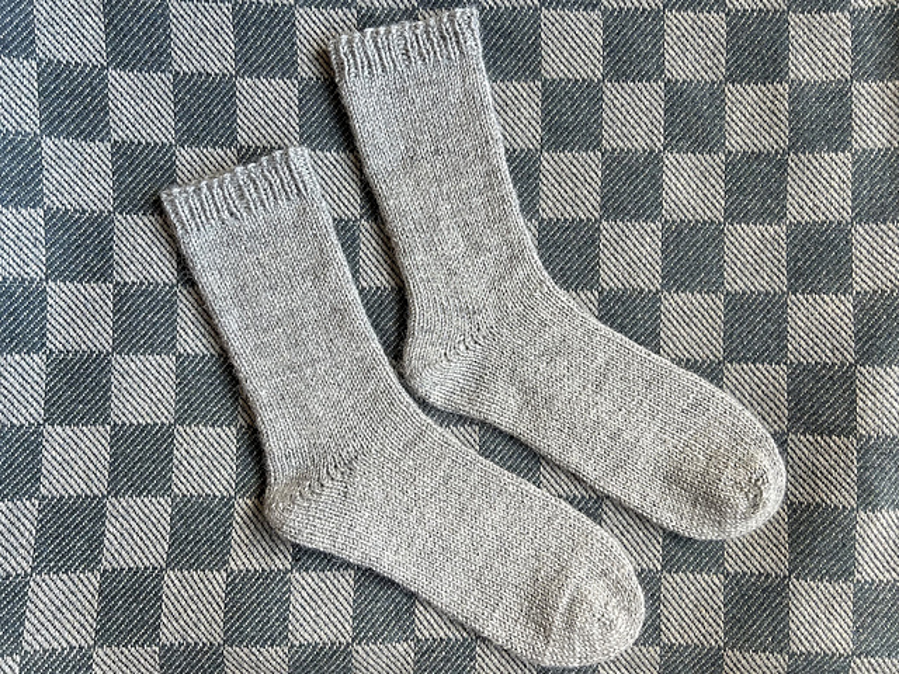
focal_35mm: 26
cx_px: 450
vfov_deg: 53.1
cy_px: 337
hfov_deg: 67.3
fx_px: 675
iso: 100
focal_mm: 5.7
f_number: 1.5
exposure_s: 1/121
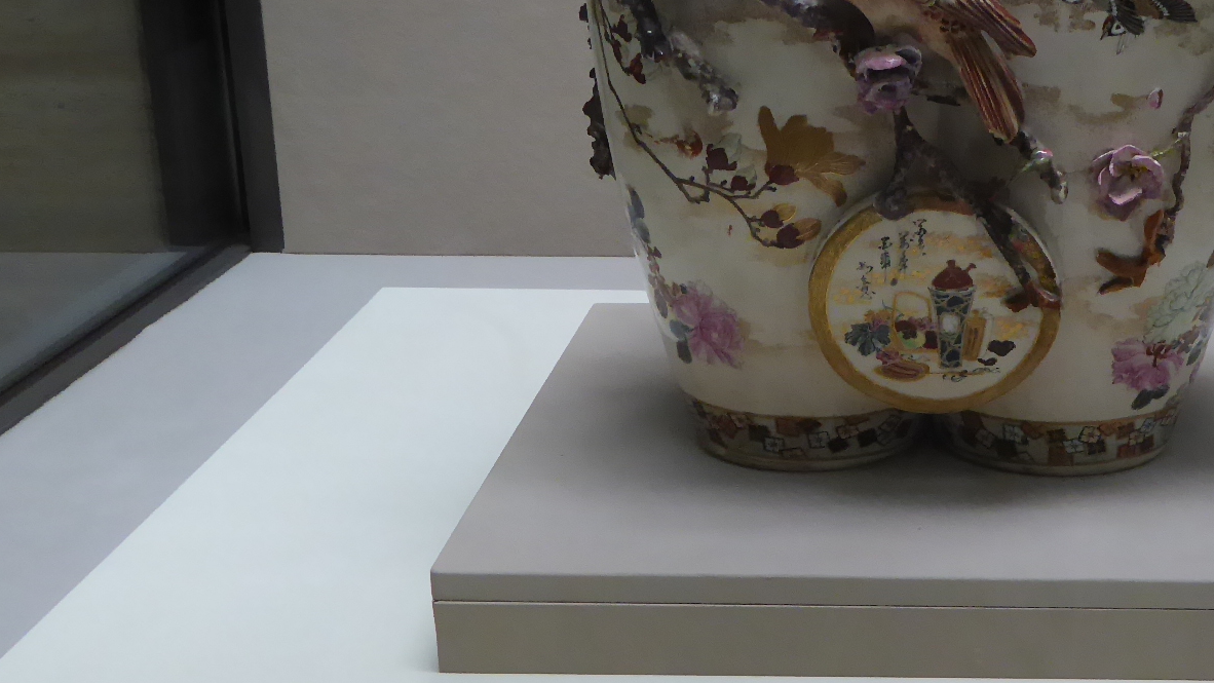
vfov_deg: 20.3
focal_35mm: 59
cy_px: 448
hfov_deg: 34.7
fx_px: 1899
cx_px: 907
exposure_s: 1/60
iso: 320
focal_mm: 4.3
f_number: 3.3
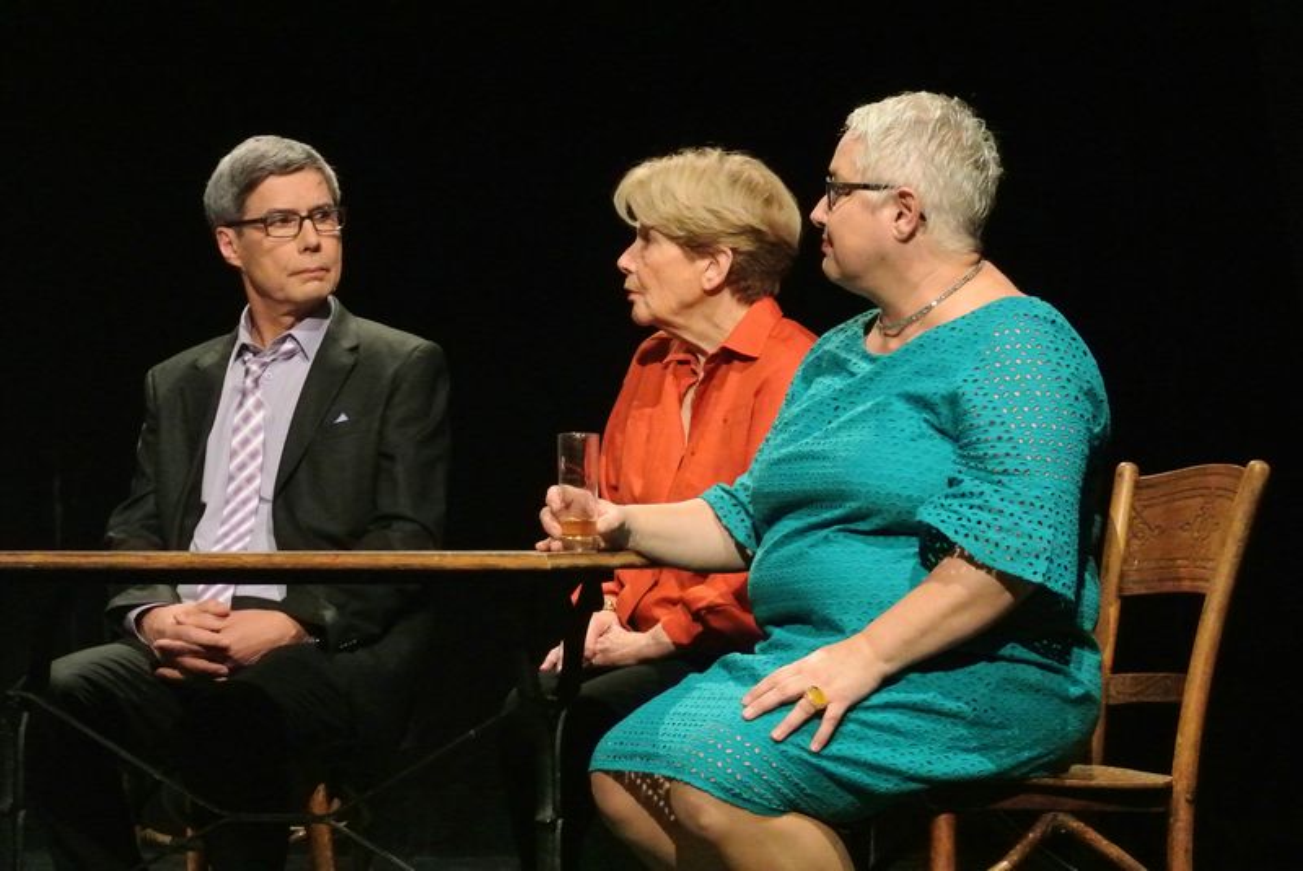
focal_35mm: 123
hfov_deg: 16.6
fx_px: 4456
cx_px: 652
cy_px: 436
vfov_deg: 11.2
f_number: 7.1
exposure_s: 1/50
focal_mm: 45.9
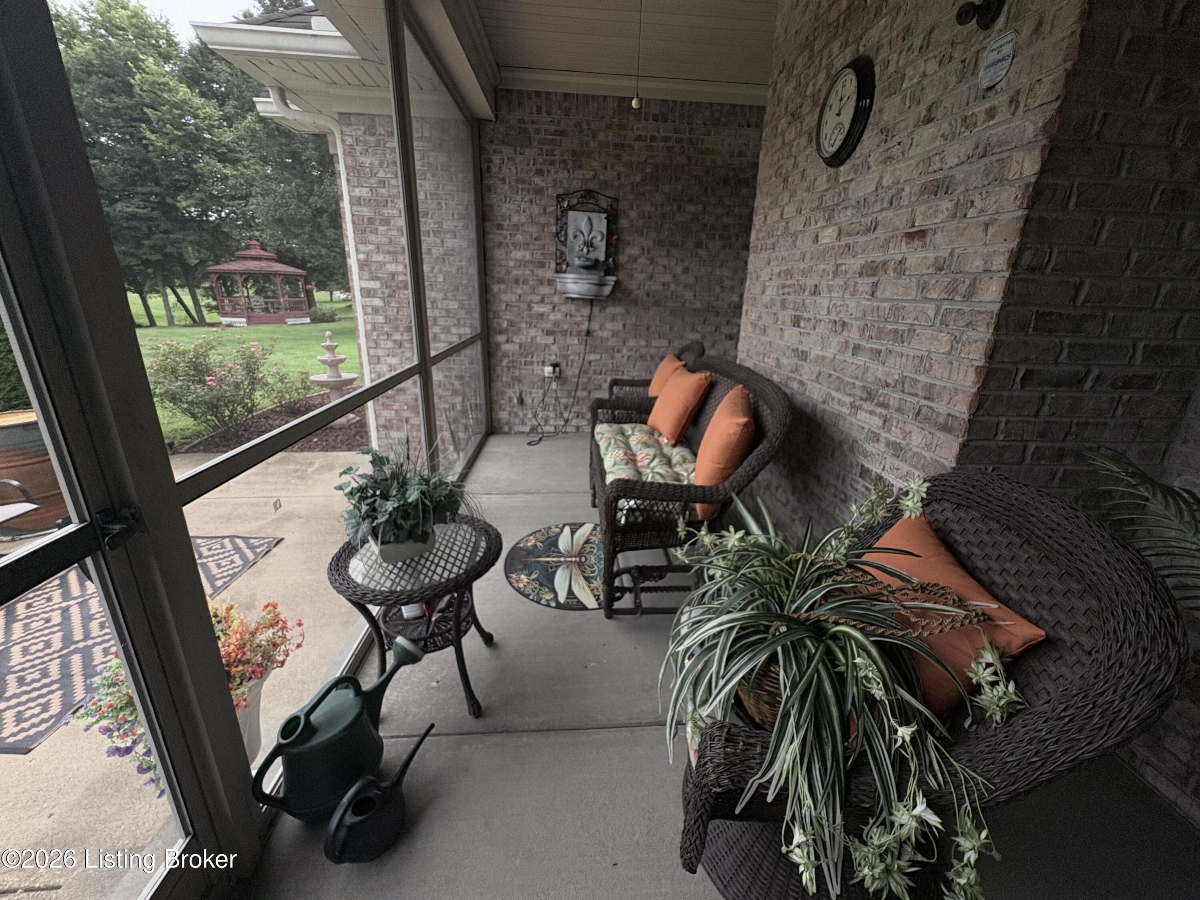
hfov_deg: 102.1
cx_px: 600
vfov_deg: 85.7
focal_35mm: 14
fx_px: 485
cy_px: 450
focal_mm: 2.22
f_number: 2.2
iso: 40
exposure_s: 1/968
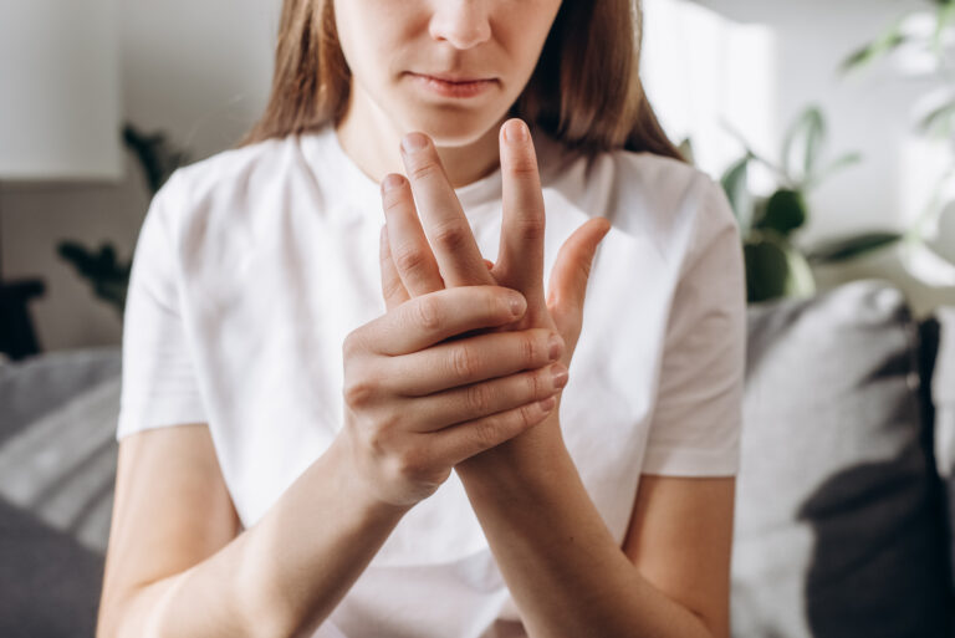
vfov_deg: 27.0
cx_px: 478
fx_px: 1327
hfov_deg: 39.6
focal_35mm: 50
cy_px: 319
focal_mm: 50
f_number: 4.5
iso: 125
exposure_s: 1/200
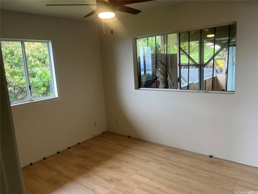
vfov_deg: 53.1
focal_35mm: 26
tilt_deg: -9.0
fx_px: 194
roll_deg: +3.5
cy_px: 97
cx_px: 129
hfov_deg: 67.3
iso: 100
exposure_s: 1/120
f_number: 1.6
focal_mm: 5.1
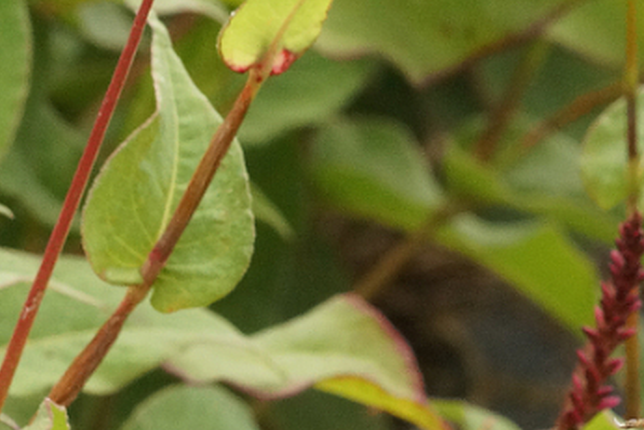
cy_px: 32
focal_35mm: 520
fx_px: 9306
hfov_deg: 3.9
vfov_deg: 2.6
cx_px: -423
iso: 1250
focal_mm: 100
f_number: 11
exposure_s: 1/160
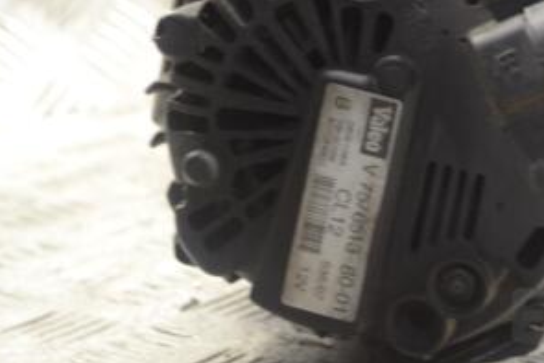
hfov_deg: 17.4
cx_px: 478
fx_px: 1754
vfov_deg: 11.8
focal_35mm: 116
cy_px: 70
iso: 800
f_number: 5
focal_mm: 38
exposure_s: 1/30
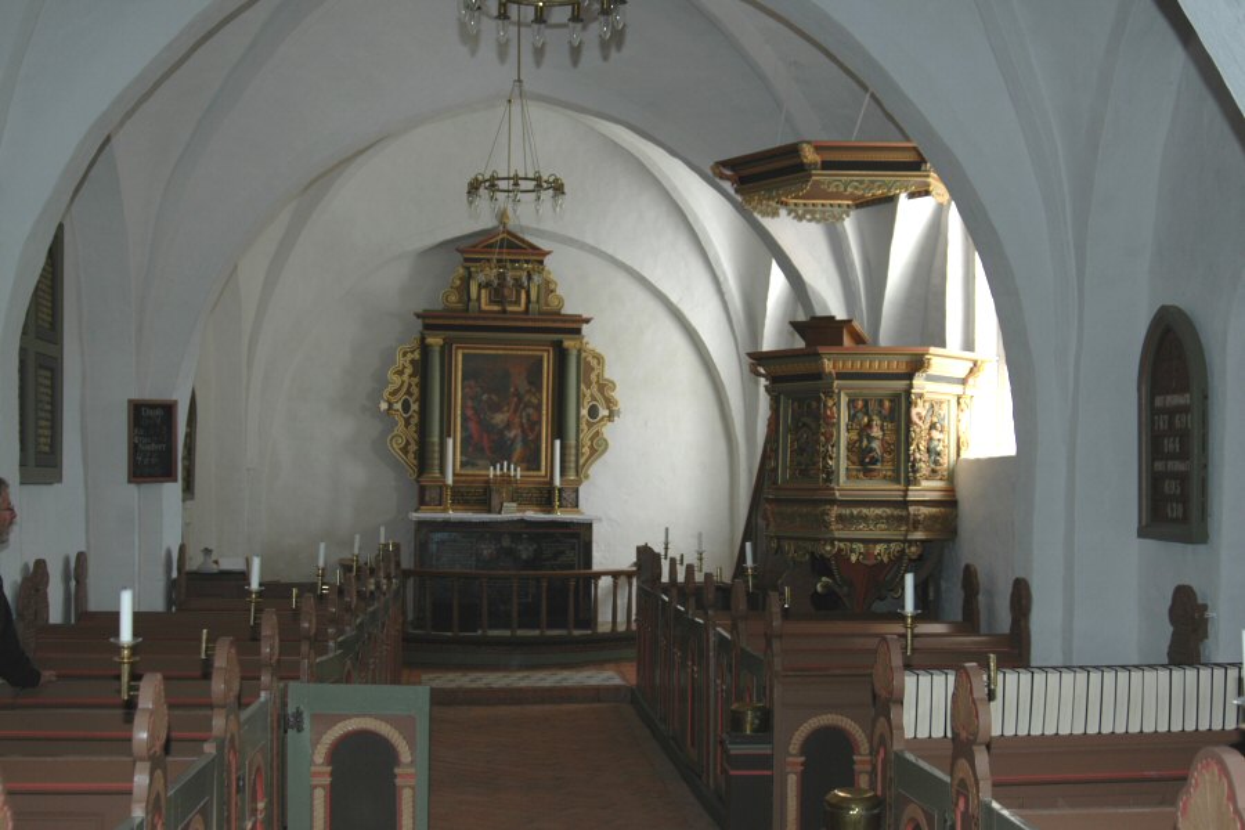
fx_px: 1452
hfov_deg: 46.4
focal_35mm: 42
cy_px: 415
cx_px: 622
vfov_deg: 31.9
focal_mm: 28
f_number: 4.5
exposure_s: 1/80
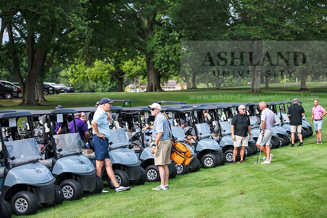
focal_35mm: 85
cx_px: 164
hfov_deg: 23.9
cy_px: 109
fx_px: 772
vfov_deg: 16.1
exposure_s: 1/400
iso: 100
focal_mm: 85
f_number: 3.2
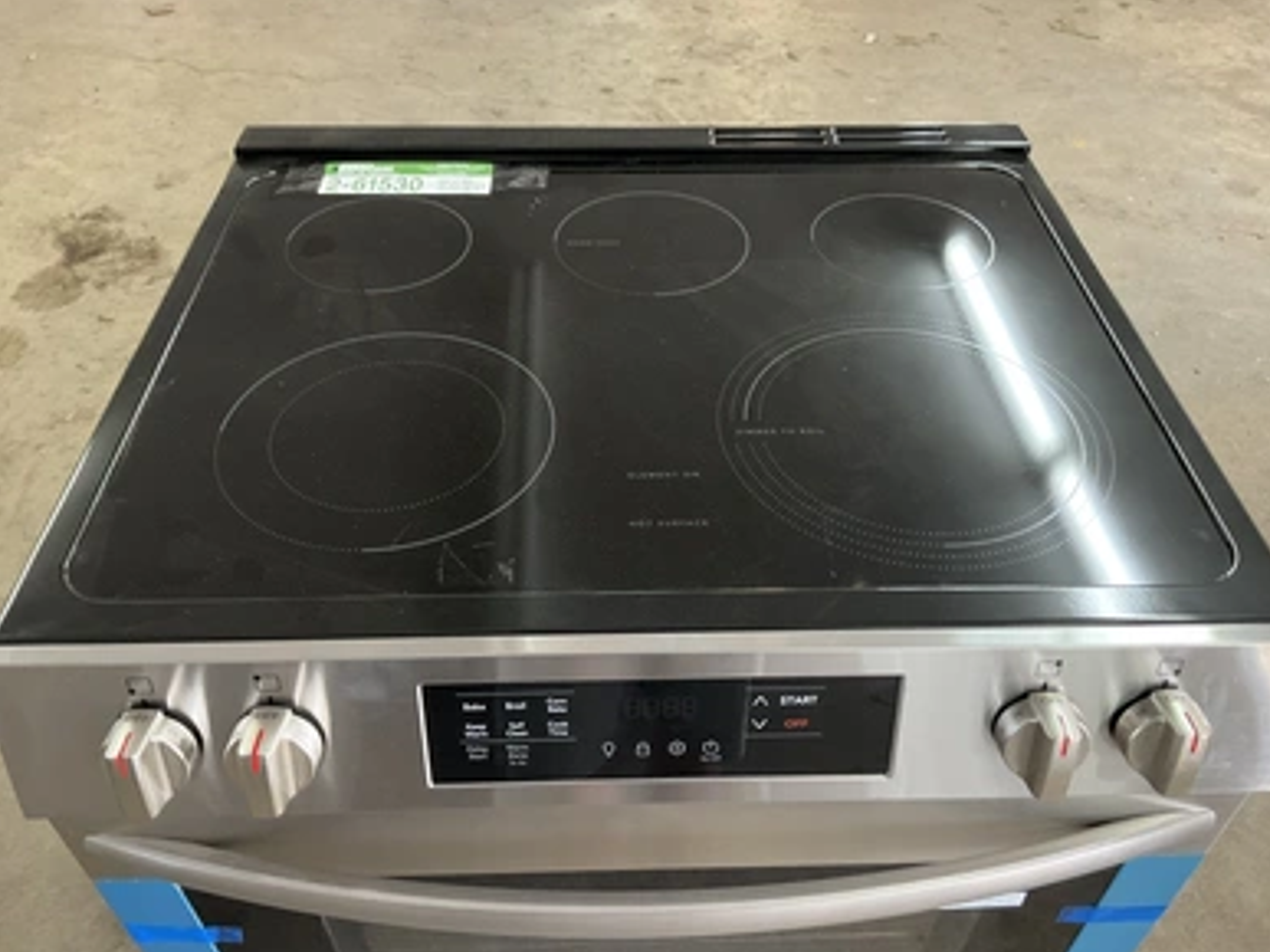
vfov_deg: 46.8
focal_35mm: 30
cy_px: 483
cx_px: 653
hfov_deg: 60.0
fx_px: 1100
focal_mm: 3
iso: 250
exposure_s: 1/60
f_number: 1.8
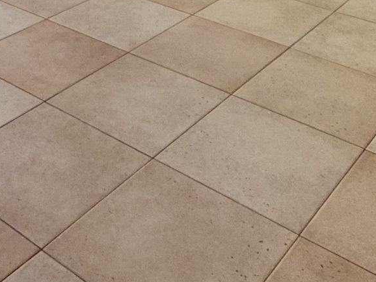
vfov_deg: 17.6
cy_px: -265
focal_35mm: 62
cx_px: 101
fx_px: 674
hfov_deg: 30.7
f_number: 2.2
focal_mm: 2.22
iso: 160
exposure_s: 1/60
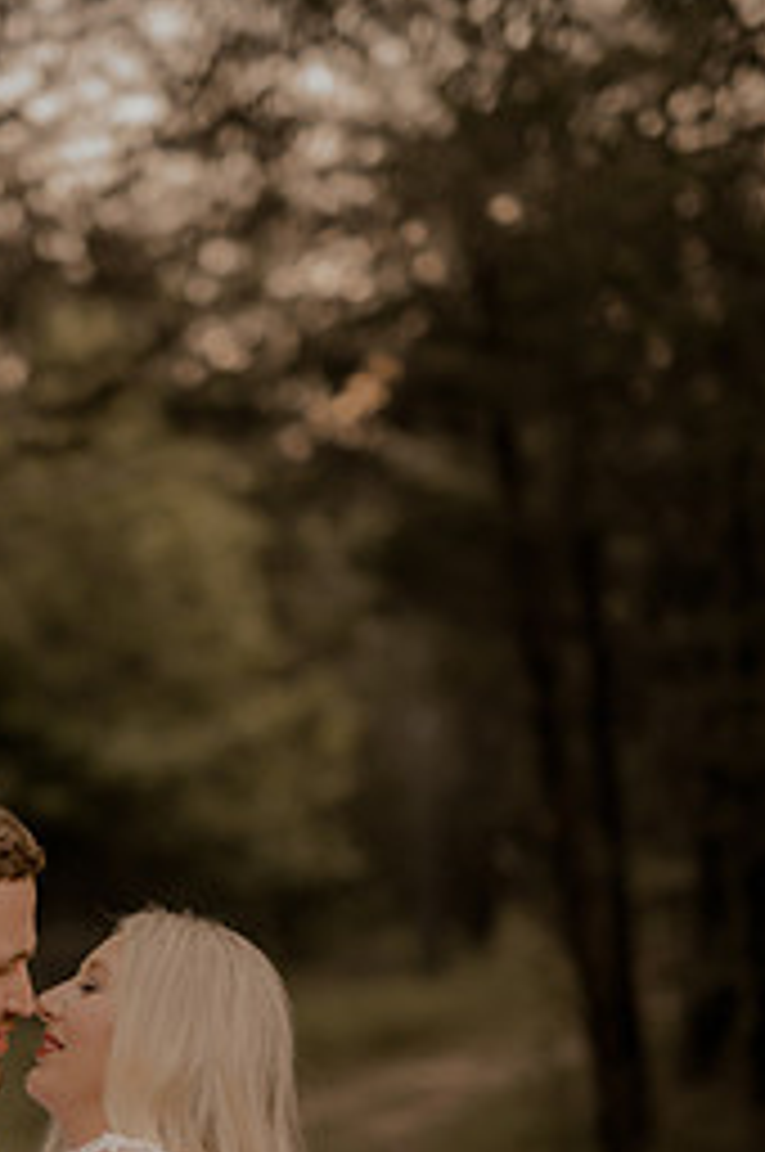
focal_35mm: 88
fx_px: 2812
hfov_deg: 15.4
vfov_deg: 23.0
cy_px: 810
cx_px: 144
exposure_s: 1/250
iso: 200
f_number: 2.2
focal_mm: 50
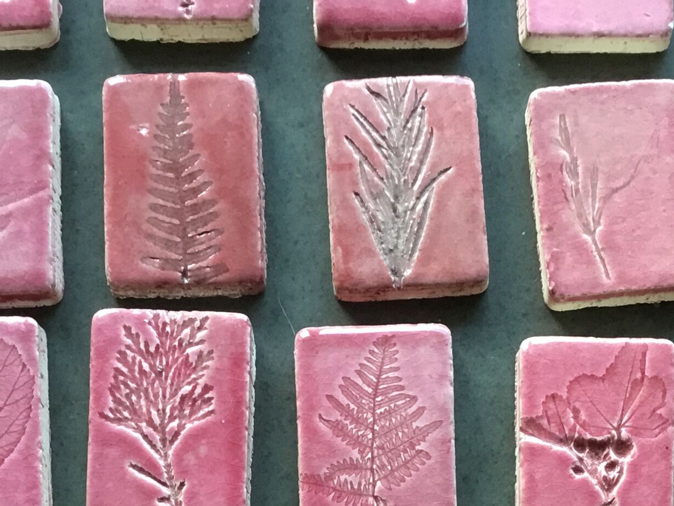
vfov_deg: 17.1
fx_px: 1596
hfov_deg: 23.8
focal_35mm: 82
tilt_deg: -81.1
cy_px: 627
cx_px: 390
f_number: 2.4
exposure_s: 1/33
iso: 125
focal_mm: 3.3
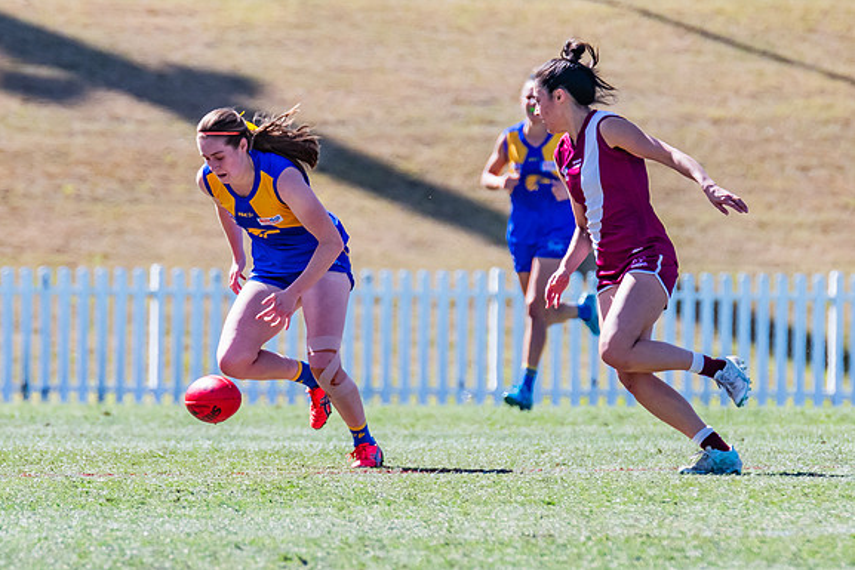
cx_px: 326
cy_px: 242
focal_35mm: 866
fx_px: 20571
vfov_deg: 1.6
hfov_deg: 2.4
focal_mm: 420
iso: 800
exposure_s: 1/1600
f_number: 7.1
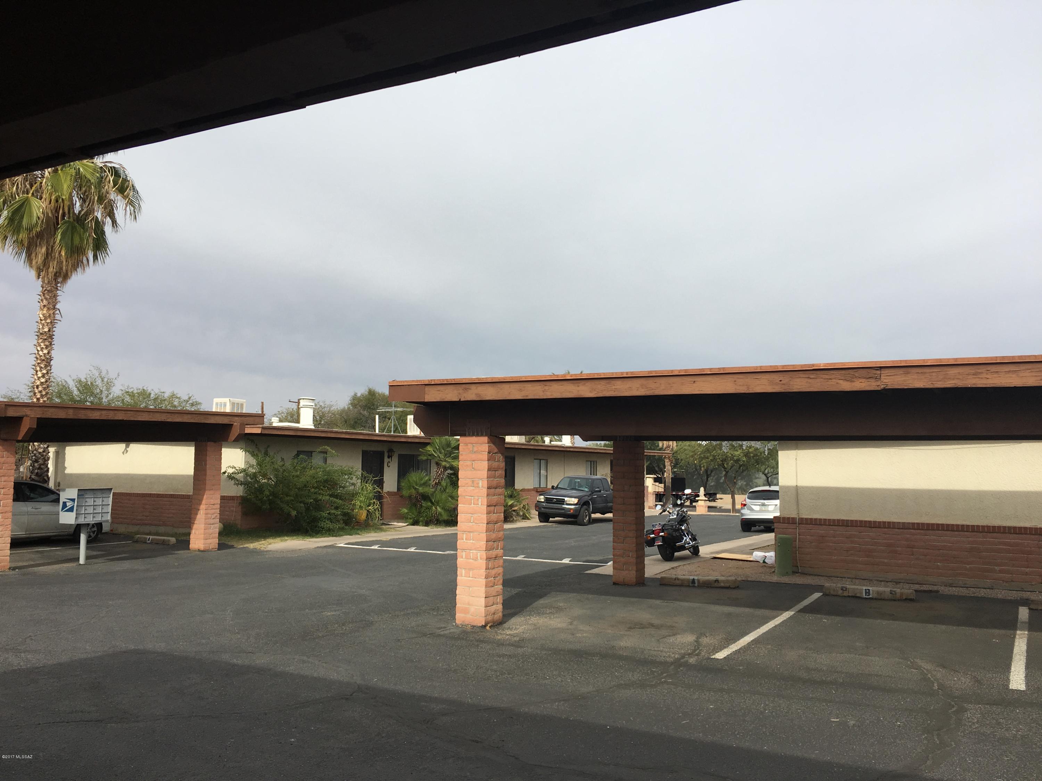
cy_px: 390
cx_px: 521
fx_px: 873
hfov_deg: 61.7
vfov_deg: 48.2
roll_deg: -0.9
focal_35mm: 29
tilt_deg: +5.4
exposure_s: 1/1350
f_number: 2.2
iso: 25
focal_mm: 4.15
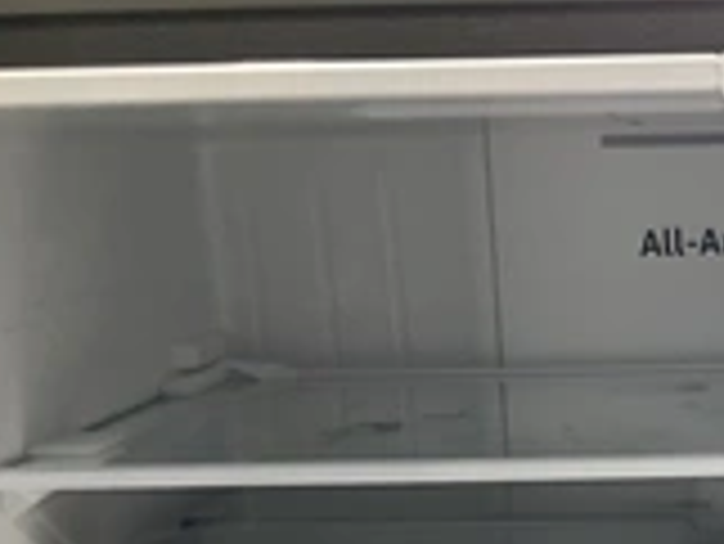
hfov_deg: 25.6
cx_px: 728
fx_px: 1507
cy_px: 540
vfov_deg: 19.9
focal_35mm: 72
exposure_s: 1/60
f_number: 1.8
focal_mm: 3
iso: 100
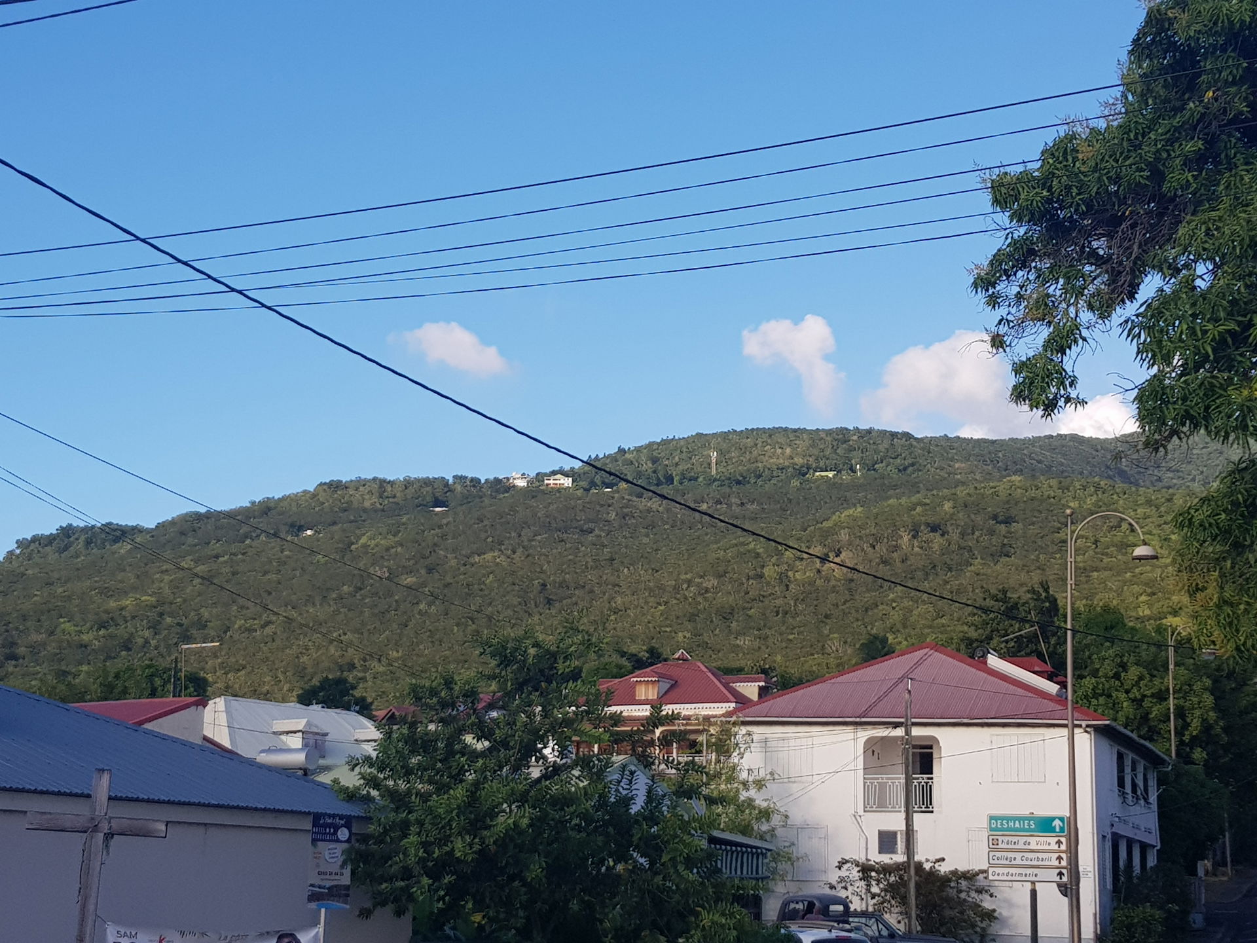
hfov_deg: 67.3
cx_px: 628
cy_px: 472
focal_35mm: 26
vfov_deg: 53.1
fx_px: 944
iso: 40
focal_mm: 4.2
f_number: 1.7
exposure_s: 1/1424
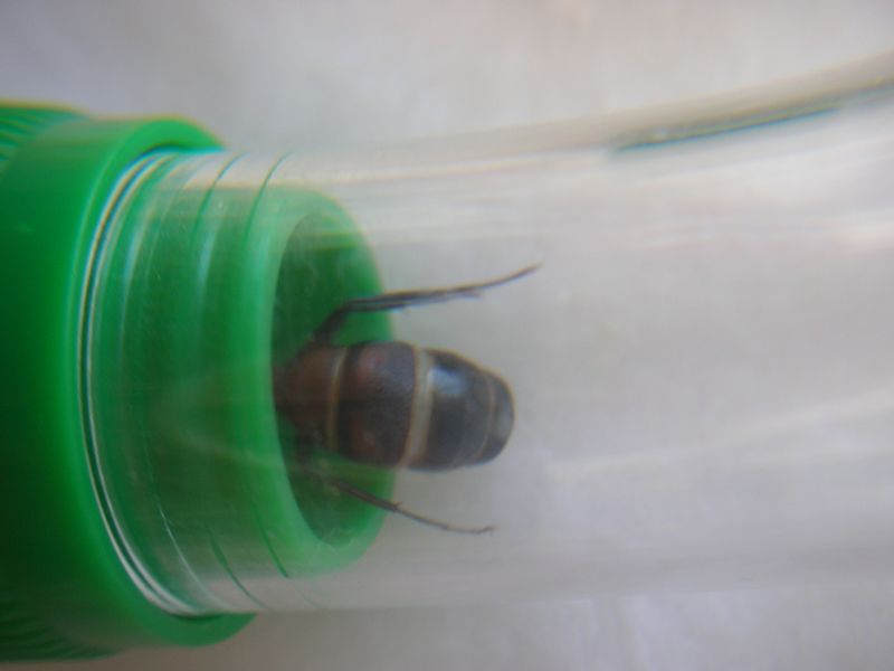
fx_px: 904
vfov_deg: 40.7
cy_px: 336
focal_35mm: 35
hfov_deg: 52.6
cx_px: 447
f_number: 3
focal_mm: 5.8
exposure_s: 1/52.6
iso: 50
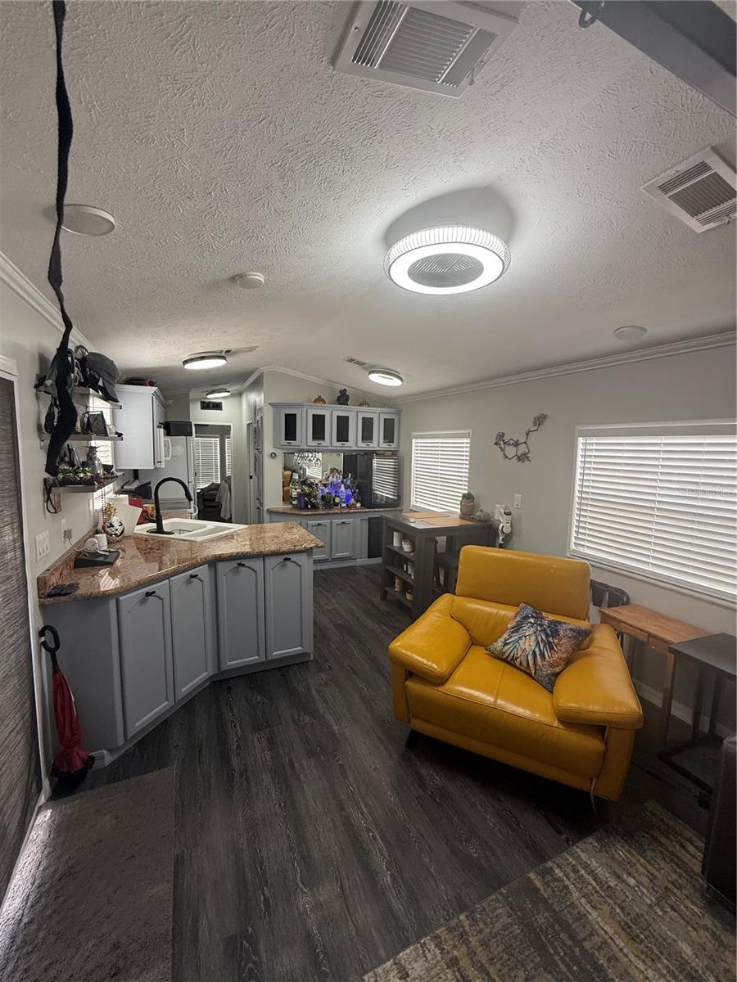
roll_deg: -2.5
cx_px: 368
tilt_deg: -5.6
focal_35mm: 14
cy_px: 491
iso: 200
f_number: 2.2
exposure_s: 1/99
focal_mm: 2.22
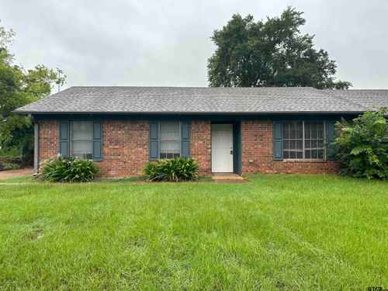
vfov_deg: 56.8
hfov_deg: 71.6
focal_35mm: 24
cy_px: 146
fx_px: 269
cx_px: 194
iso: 80
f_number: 1.78
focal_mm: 6.86
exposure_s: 1/325
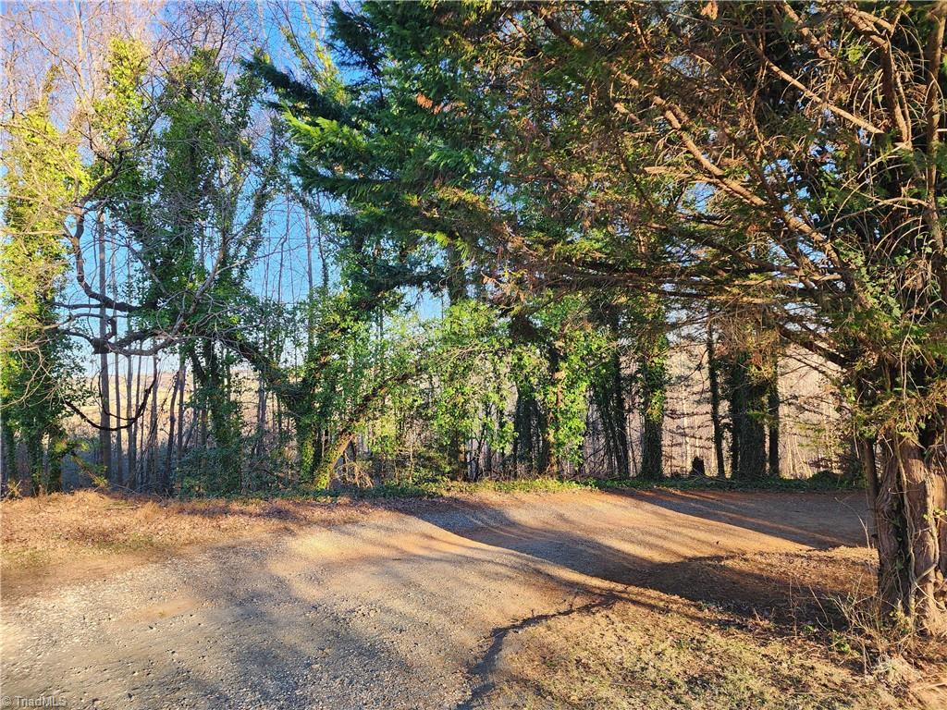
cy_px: 355
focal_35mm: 23
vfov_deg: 58.9
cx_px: 474
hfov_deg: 73.9
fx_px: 629
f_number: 1.8
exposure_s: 1/180
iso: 32
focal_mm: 6.4
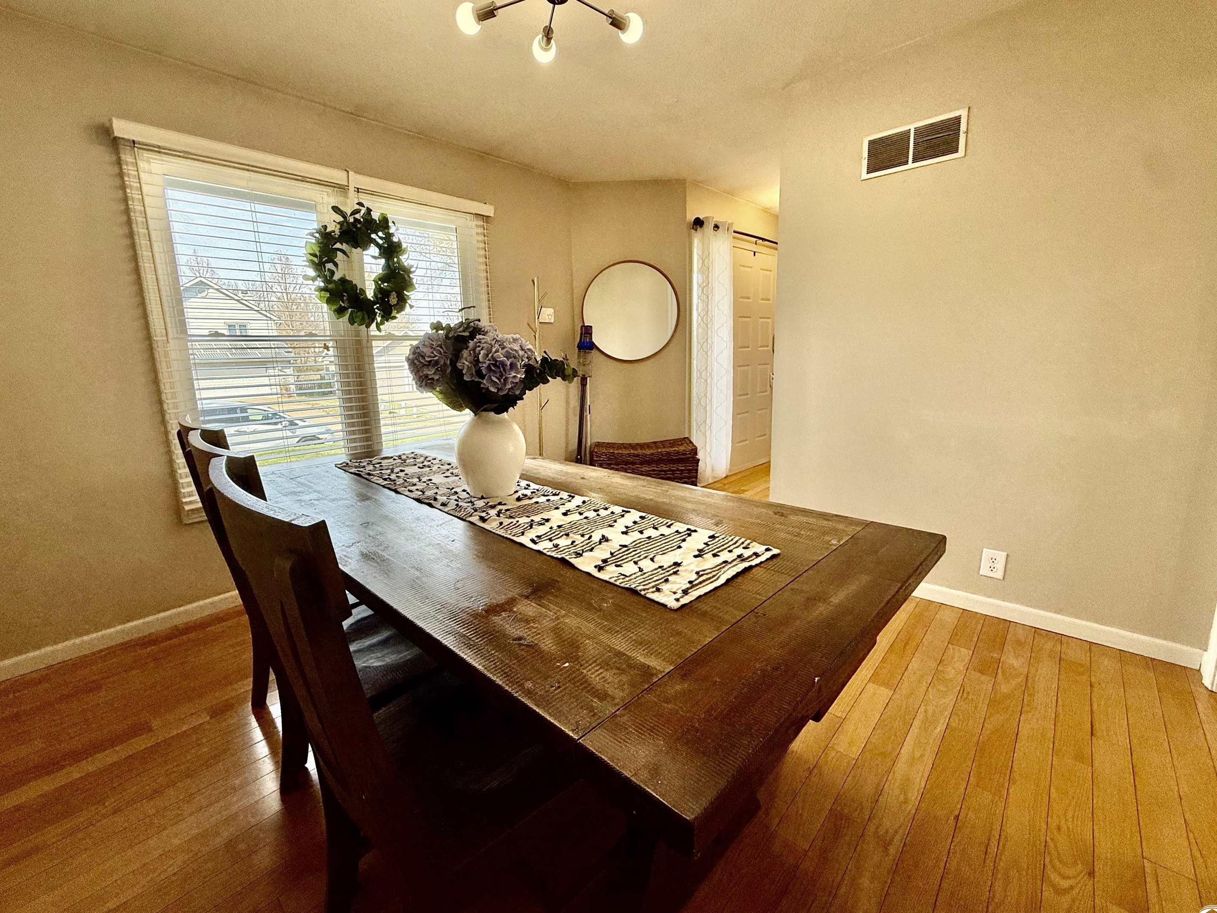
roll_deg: +2.1
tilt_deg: -10.4
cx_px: 589
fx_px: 527
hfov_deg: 98.1
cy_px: 448
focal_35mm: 15
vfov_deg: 81.7
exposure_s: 1/210
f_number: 2.2
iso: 50
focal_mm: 2.22
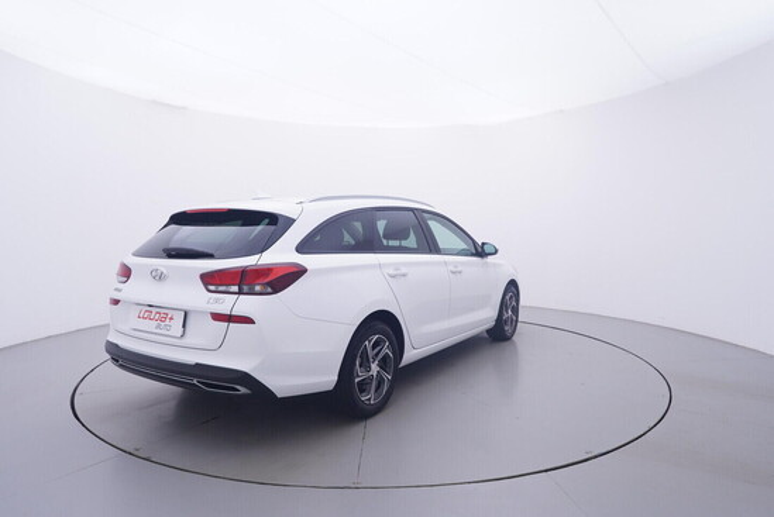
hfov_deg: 77.3
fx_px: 484
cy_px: 258
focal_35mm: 22
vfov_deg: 56.2
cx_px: 387
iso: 200
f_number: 5
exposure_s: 1/80
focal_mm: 15
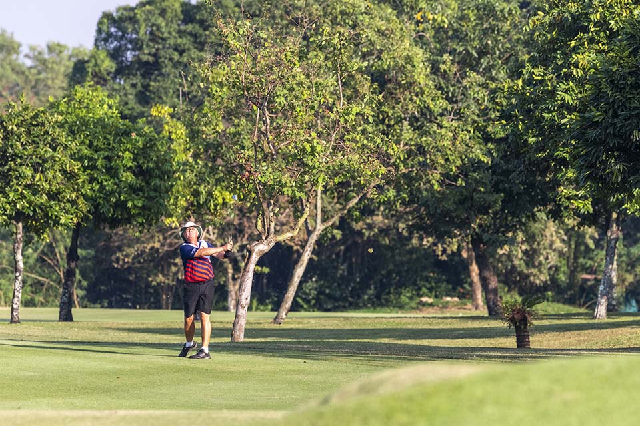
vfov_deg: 3.4
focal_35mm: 400
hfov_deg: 5.2
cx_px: 320
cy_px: 213
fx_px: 7111
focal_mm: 400
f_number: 5.6
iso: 800
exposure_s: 1/3200
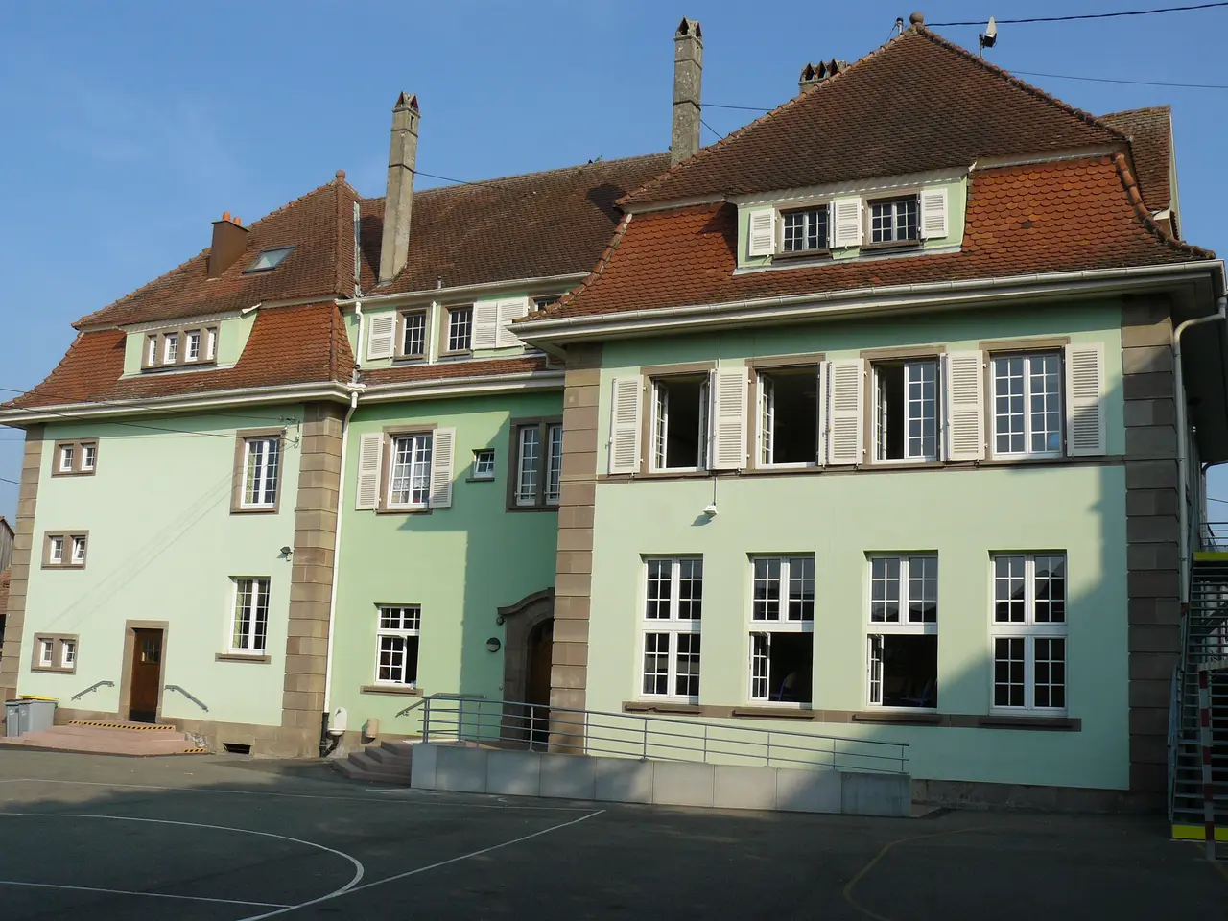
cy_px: 460
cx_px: 614
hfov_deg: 51.4
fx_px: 1277
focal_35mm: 36
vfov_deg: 39.7
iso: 100
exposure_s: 1/400
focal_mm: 6
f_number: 5.6
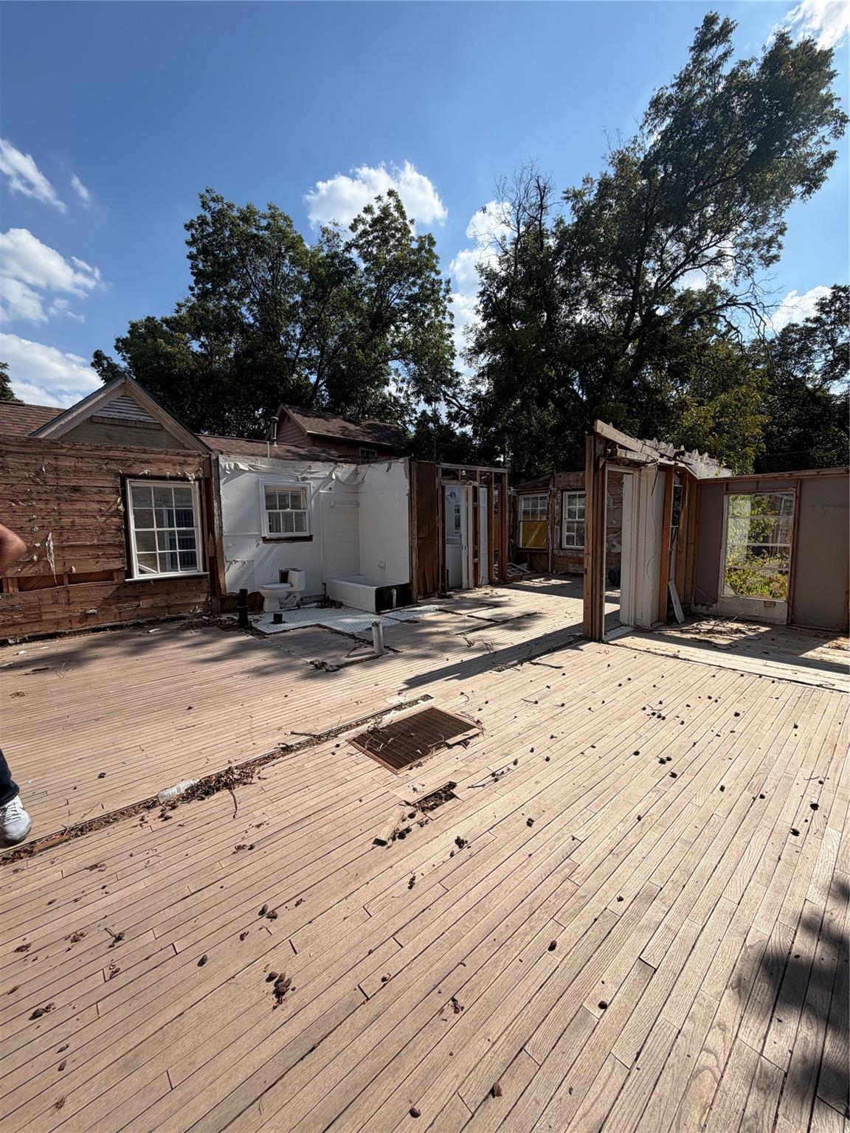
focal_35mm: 14
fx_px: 458
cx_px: 425
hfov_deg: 85.7
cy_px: 566
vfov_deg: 102.1
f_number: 2.2
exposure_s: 1/1312
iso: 25
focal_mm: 2.22
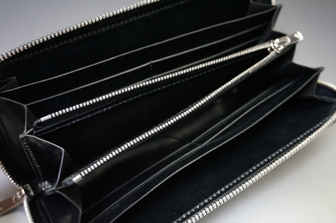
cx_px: 168
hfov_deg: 51.4
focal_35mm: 38
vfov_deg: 35.4
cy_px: 112
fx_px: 349
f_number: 4.5
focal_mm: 25
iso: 2500
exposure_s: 1/60
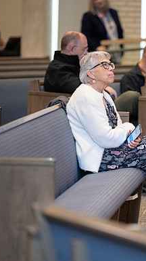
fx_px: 1862
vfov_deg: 8.0
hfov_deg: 4.5
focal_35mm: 270
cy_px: 130
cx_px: 153
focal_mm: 165
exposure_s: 1/250
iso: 4000
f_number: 2.8
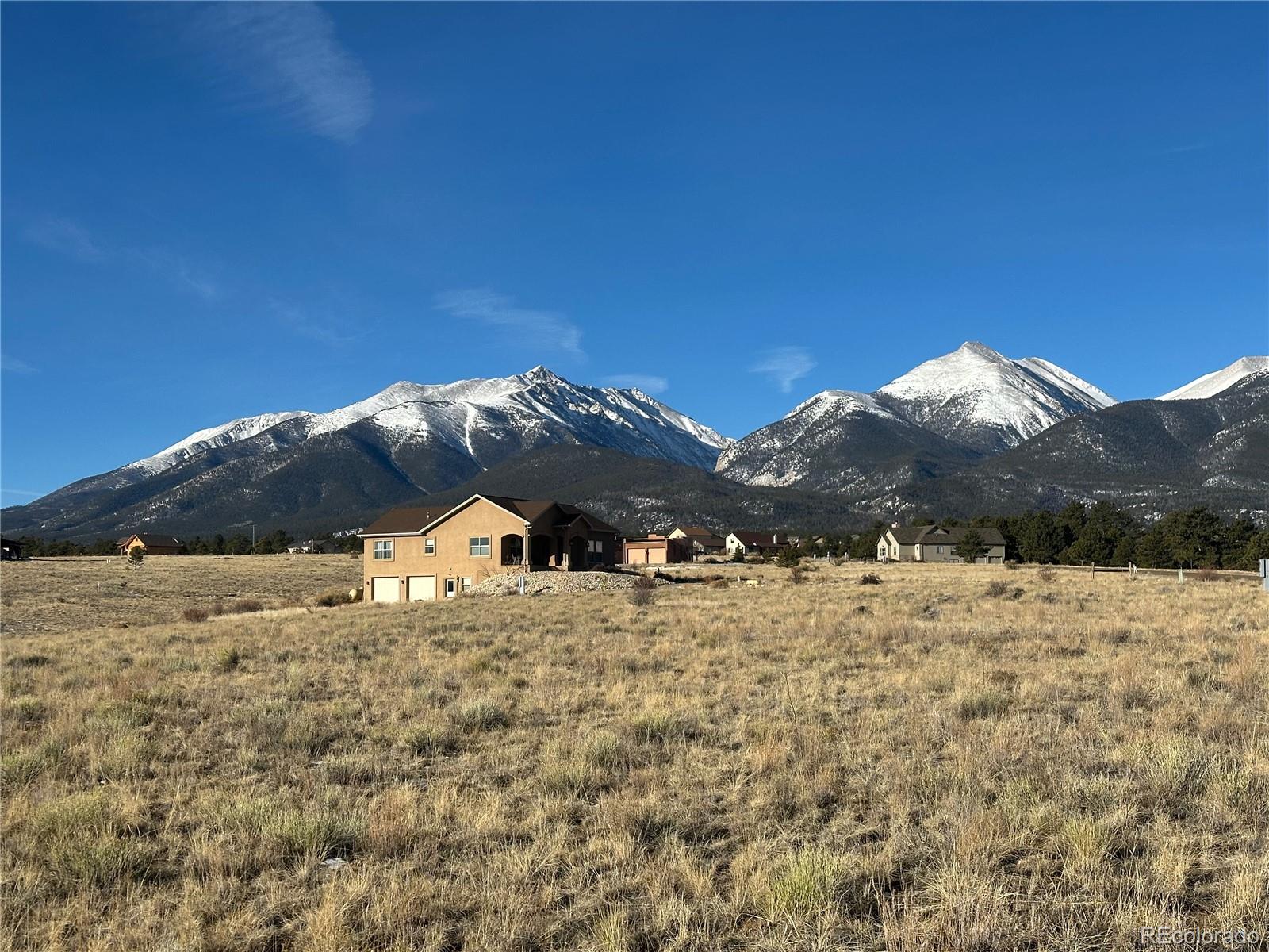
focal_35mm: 48
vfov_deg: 30.3
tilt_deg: +3.9
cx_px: 634
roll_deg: +1.1
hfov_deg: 39.7
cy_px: 476
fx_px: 1760
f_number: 1.78
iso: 64
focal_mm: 6.86
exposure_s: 1/5556
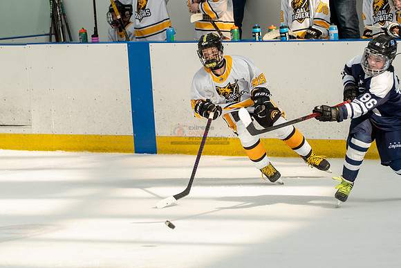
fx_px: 3258
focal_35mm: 292
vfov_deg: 4.7
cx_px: 199
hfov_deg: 7.0
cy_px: 156
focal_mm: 150
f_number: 3.5
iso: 800
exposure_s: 1/1600
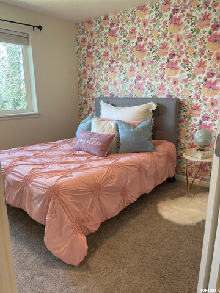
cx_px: 110
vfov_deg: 67.3
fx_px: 220
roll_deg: +0.8
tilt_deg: -13.8
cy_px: 146
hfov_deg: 53.1
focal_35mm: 26
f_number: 1.6
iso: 64
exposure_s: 1/121
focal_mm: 4.2
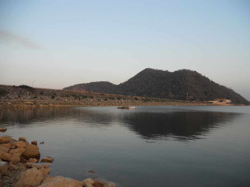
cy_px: 94
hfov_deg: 65.3
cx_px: 125
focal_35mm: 27
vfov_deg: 51.4
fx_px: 195
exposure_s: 1/200
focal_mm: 4.9
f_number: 3.2
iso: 80
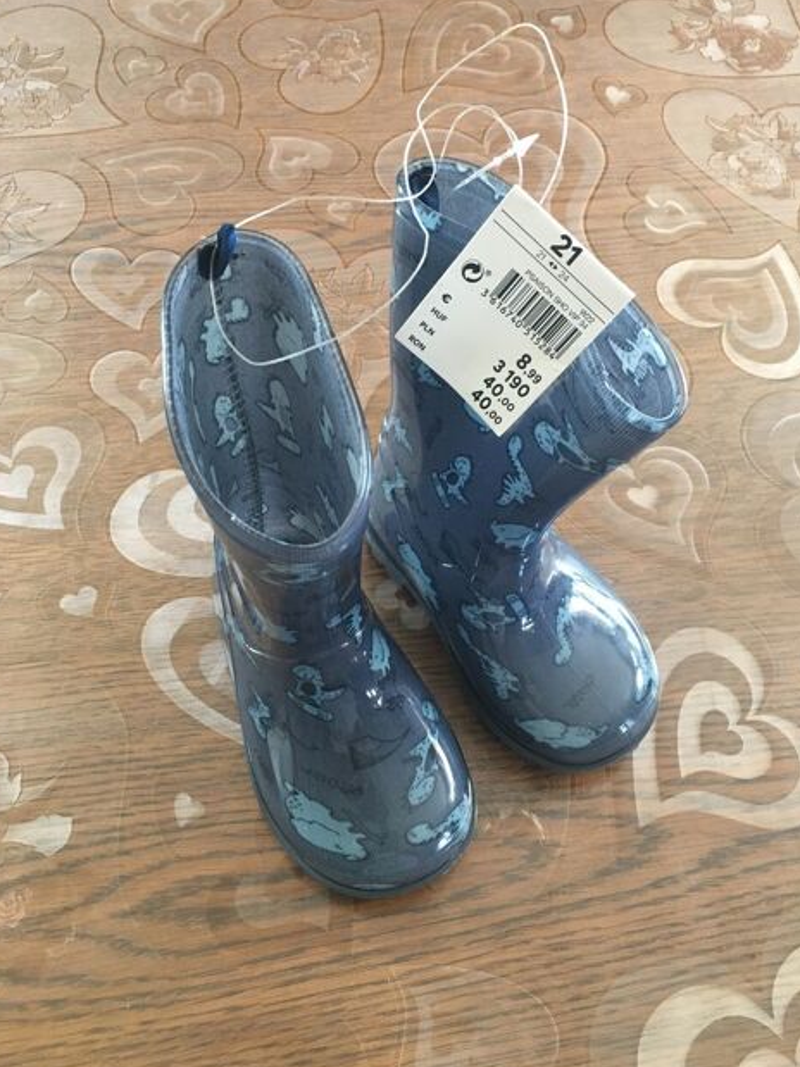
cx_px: 395
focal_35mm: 30
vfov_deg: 60.0
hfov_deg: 46.8
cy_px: 543
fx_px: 925
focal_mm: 4.15
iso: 160
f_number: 2.2
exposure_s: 1/33
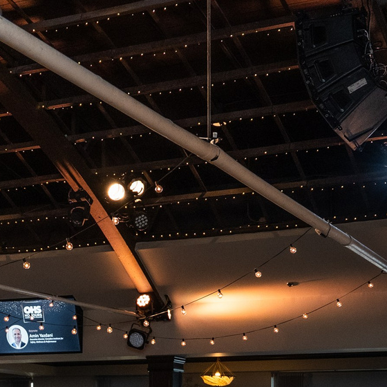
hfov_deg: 17.9
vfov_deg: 17.7
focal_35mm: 94
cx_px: -34
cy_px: 457
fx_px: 1189
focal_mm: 24
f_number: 2.8
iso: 1250
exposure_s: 1/200
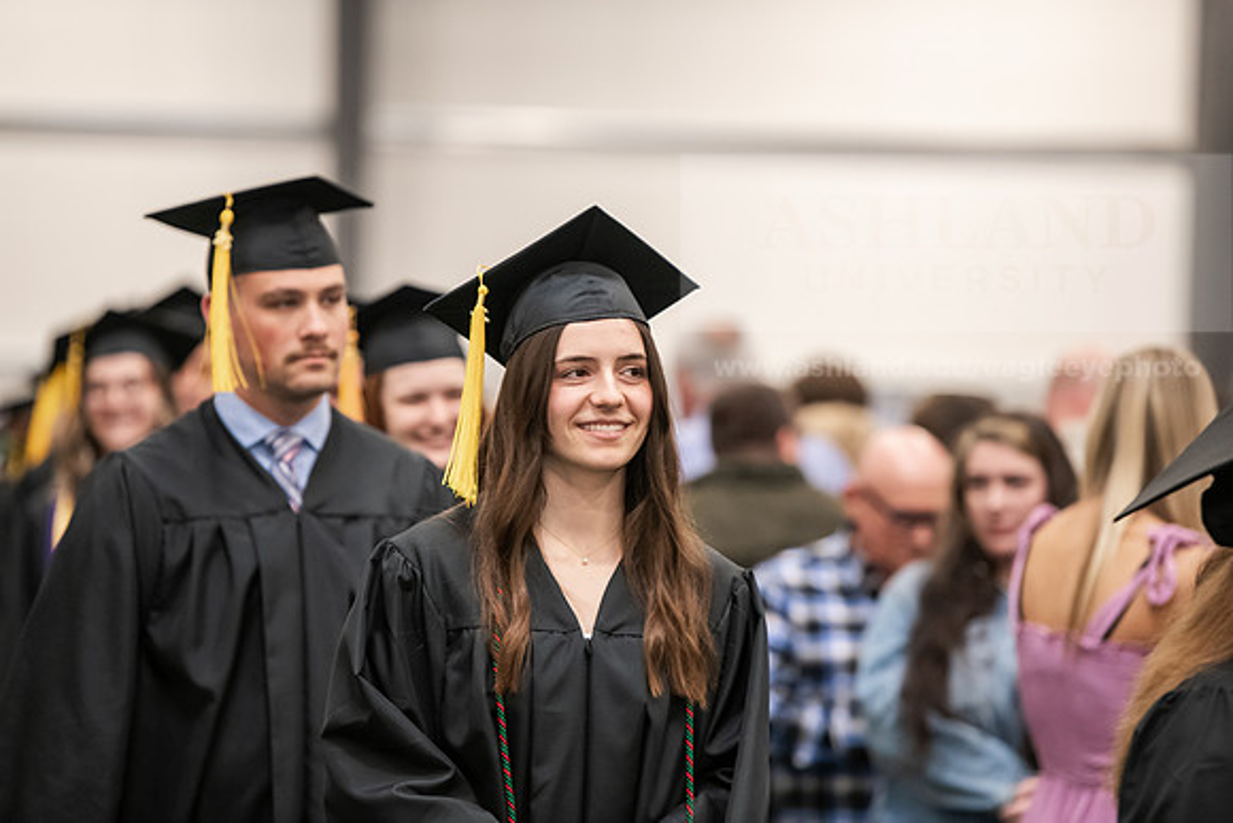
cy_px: 412
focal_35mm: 175
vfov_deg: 7.9
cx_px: 616
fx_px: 5995
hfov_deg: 11.7
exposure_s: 1/200
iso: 2500
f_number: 3.2
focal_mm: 175
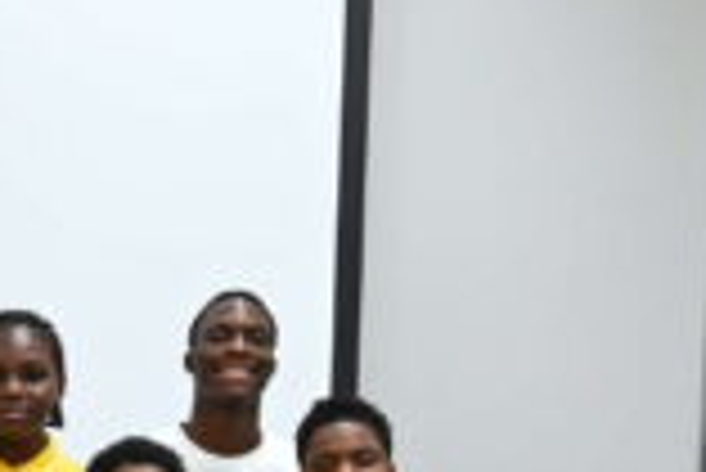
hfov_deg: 11.9
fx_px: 3062
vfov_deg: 8.5
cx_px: -645
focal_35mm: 156
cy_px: 850
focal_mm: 39
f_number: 4
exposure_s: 1/125
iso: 2500
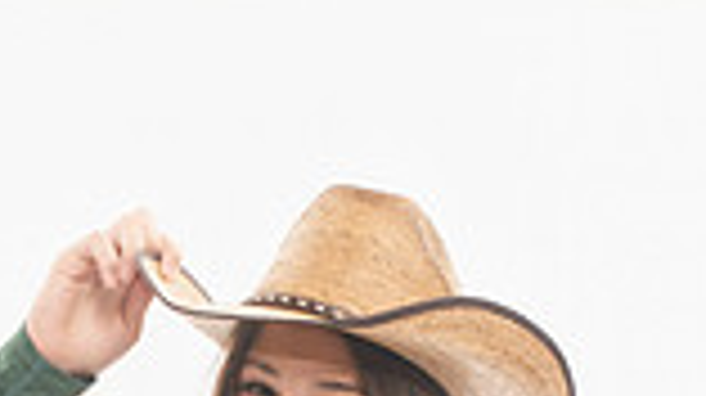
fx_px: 2132
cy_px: 986
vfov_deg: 9.3
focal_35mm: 114
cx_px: 220
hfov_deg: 18.7
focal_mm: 38
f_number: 7.1
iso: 640
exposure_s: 1/400
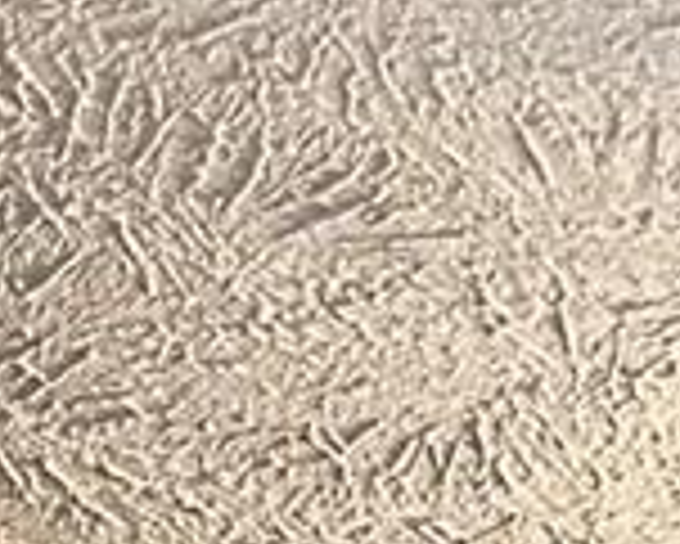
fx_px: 4793
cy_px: 2927
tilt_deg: -6.0
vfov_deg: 5.0
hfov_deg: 6.7
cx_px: 2513
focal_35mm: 238
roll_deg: +1.2
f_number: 1.78
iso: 160
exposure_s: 1/60
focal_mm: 6.86
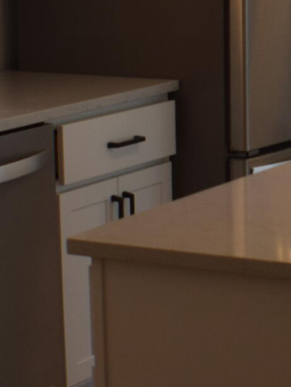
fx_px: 2060
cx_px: 443
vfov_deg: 10.7
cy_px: 140
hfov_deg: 7.9
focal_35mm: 184
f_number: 5.6
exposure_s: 1/125
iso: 400
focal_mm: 26
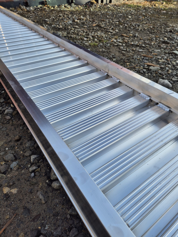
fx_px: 158
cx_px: 89
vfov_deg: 73.9
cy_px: 118
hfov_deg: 58.9
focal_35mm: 23
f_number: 1.8
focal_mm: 5.4
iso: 25
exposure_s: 1/594
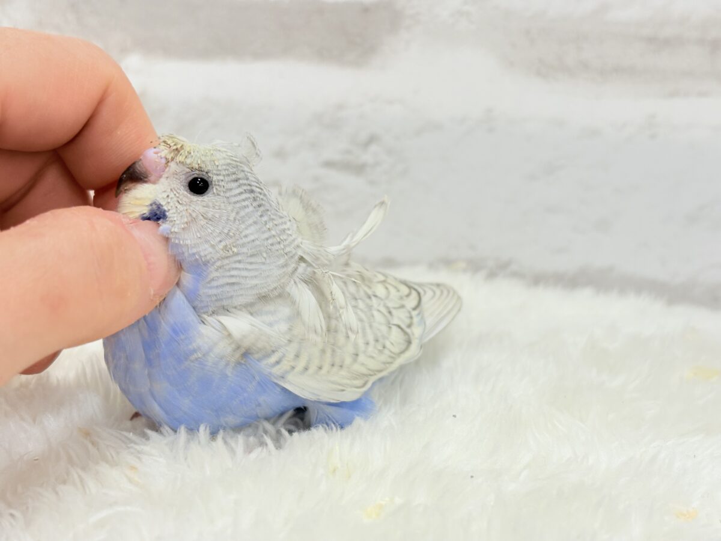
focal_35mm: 52
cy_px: 270
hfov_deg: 36.8
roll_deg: -2.4
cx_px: 360
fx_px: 1083
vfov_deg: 28.0
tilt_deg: -14.5
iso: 80
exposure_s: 1/100
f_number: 1.6
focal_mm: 5.96
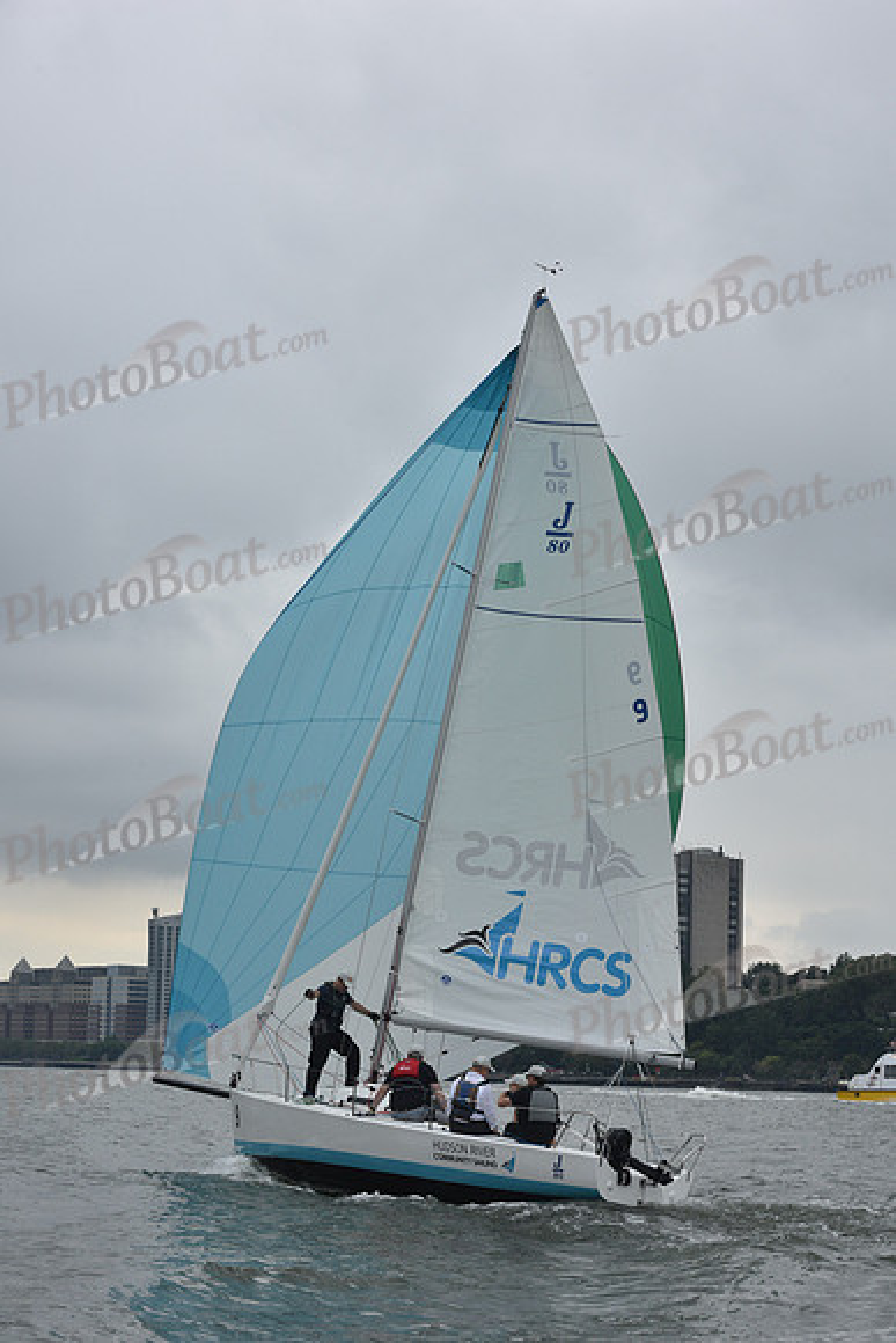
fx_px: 2612
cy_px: 672
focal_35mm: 70
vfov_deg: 28.8
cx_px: 448
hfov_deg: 19.5
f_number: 11
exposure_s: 1/800
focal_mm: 70
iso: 400
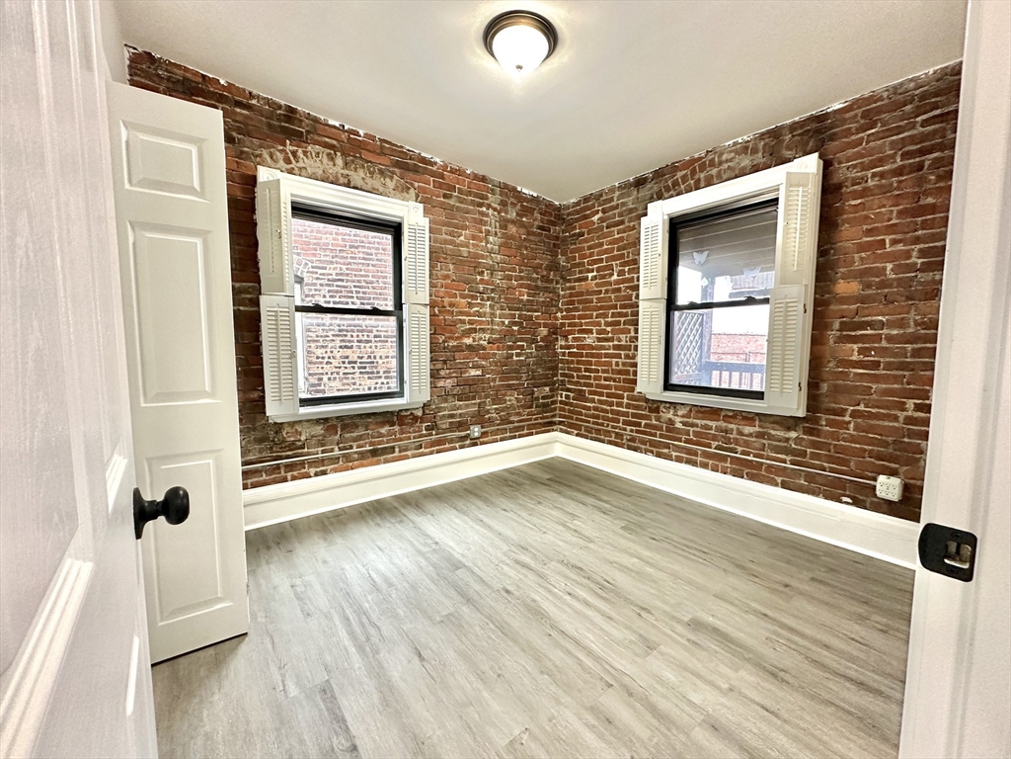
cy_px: 380
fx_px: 409
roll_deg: -0.5
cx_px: 506
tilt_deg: -5.4
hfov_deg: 102.1
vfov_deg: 85.7
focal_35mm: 14
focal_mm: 2.22
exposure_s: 1/60
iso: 320
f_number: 2.2
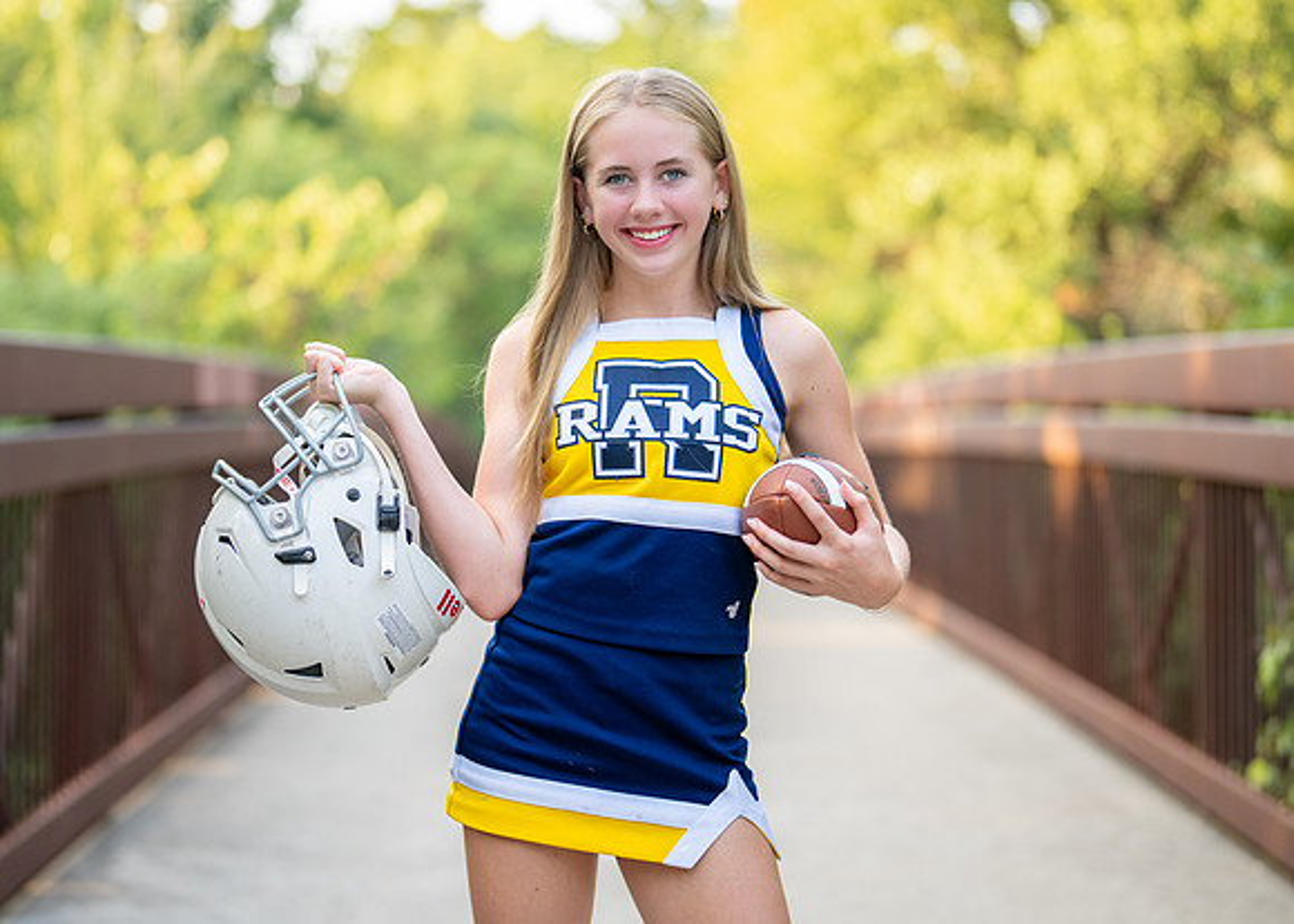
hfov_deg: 28.0
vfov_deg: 20.2
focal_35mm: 71
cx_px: 614
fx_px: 2592
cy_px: 427
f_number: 1.2
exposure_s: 1/500
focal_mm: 50
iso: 125
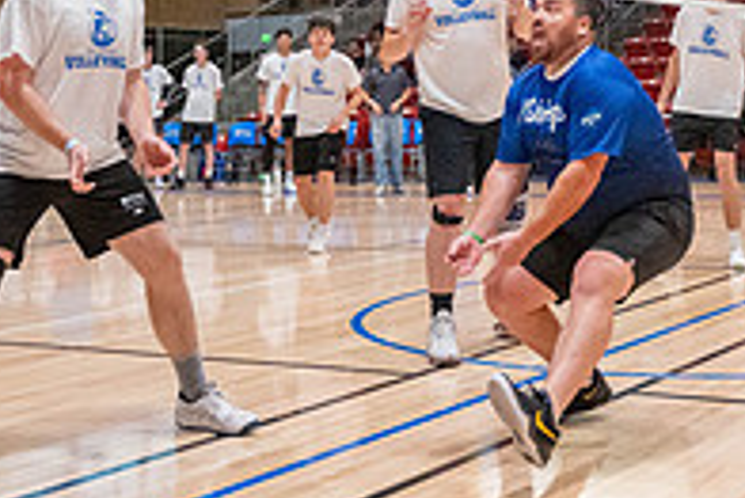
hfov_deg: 28.3
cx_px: 494
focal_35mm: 71
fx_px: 1470
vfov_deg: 18.0
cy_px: -150
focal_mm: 24
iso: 6400
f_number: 2.8
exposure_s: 1/640
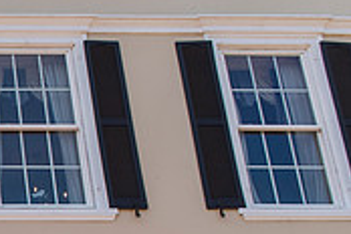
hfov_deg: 20.1
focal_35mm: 82
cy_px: 325
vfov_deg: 15.6
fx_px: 799
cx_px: -222
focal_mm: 24
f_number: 4.5
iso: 400
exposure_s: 1/1600
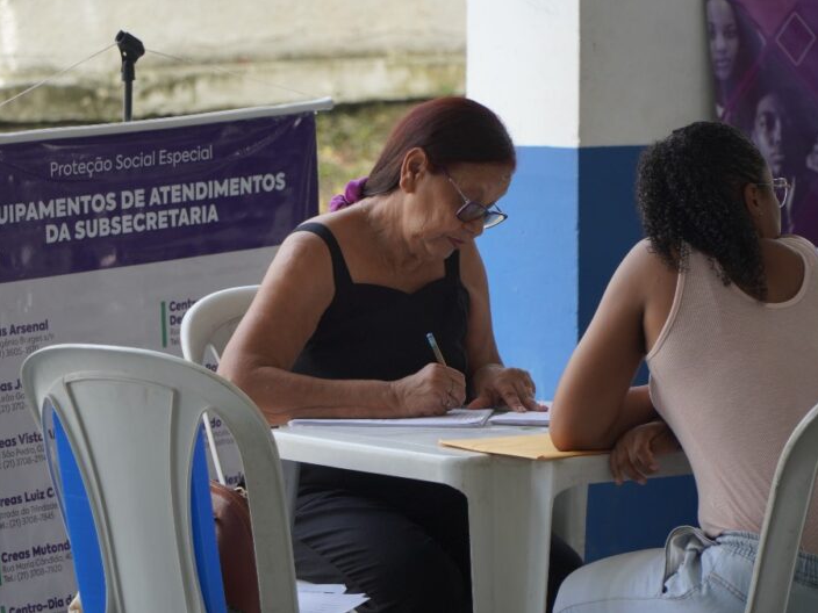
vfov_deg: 9.5
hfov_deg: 12.7
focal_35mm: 156
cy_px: 305
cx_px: 387
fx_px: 3676
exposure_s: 1/500
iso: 320
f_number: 4
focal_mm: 95
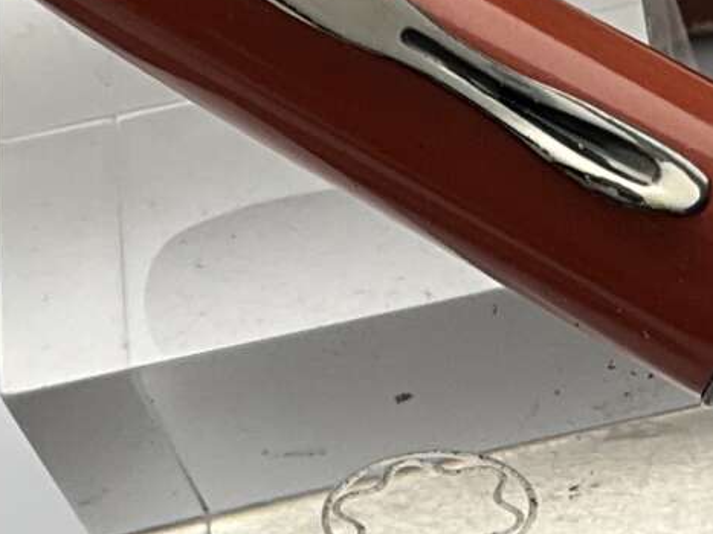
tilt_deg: -53.9
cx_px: 737
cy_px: 368
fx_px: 3274
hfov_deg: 12.3
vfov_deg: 9.3
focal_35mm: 159
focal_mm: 3
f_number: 1.8
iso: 25
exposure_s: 1/122
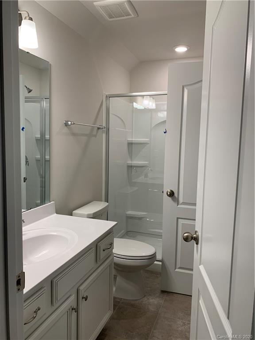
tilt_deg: -5.5
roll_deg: -1.0
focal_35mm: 26
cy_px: 170
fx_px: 255
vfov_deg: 67.3
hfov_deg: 53.1
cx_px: 128
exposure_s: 1/120
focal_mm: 4.25
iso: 100
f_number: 1.8
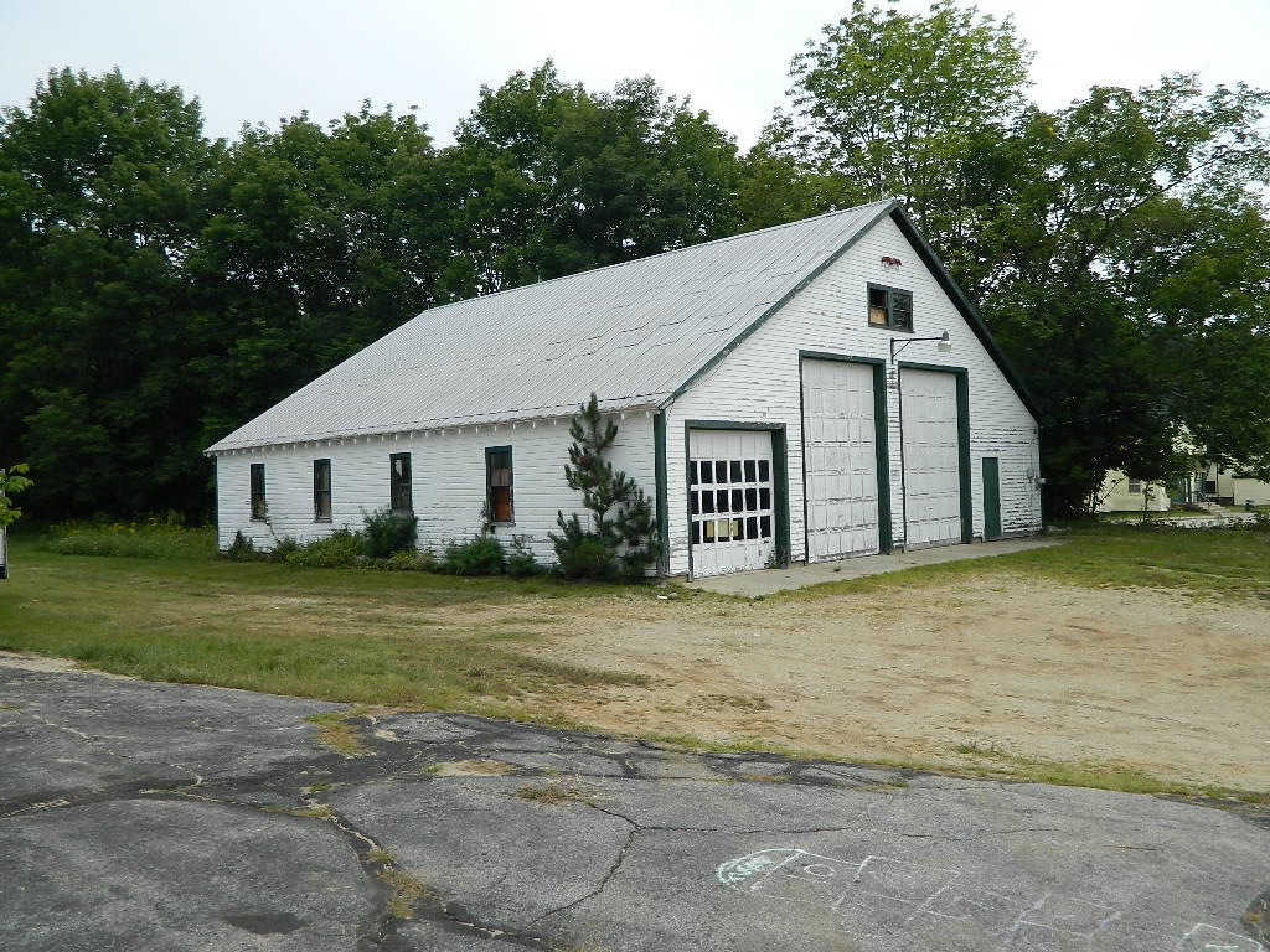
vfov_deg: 49.7
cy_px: 476
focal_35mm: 28
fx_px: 1027
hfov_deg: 63.4
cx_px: 635
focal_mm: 5.1
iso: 80
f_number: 8.9
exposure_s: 1/160
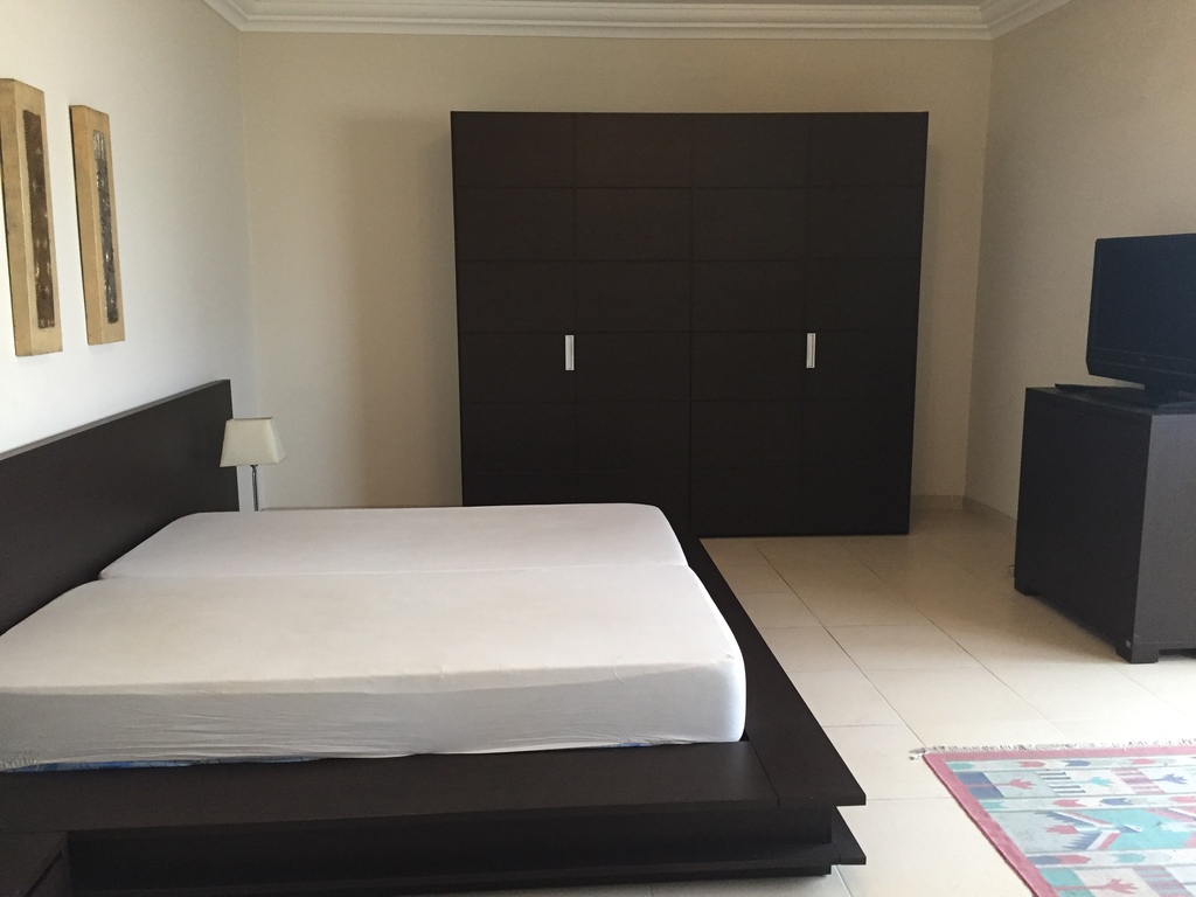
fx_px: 1002
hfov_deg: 61.7
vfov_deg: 48.2
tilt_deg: -9.3
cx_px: 598
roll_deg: -0.3
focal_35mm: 29
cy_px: 448
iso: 200
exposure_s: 1/33
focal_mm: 4.15
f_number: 2.2
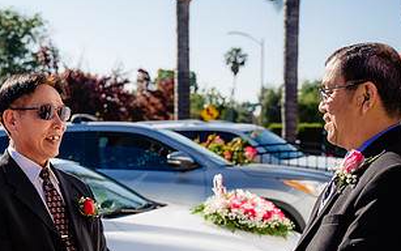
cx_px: 77
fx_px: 820
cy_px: 195
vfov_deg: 17.3
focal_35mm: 75
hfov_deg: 26.9
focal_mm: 39
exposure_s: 1/640
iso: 100
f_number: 3.5
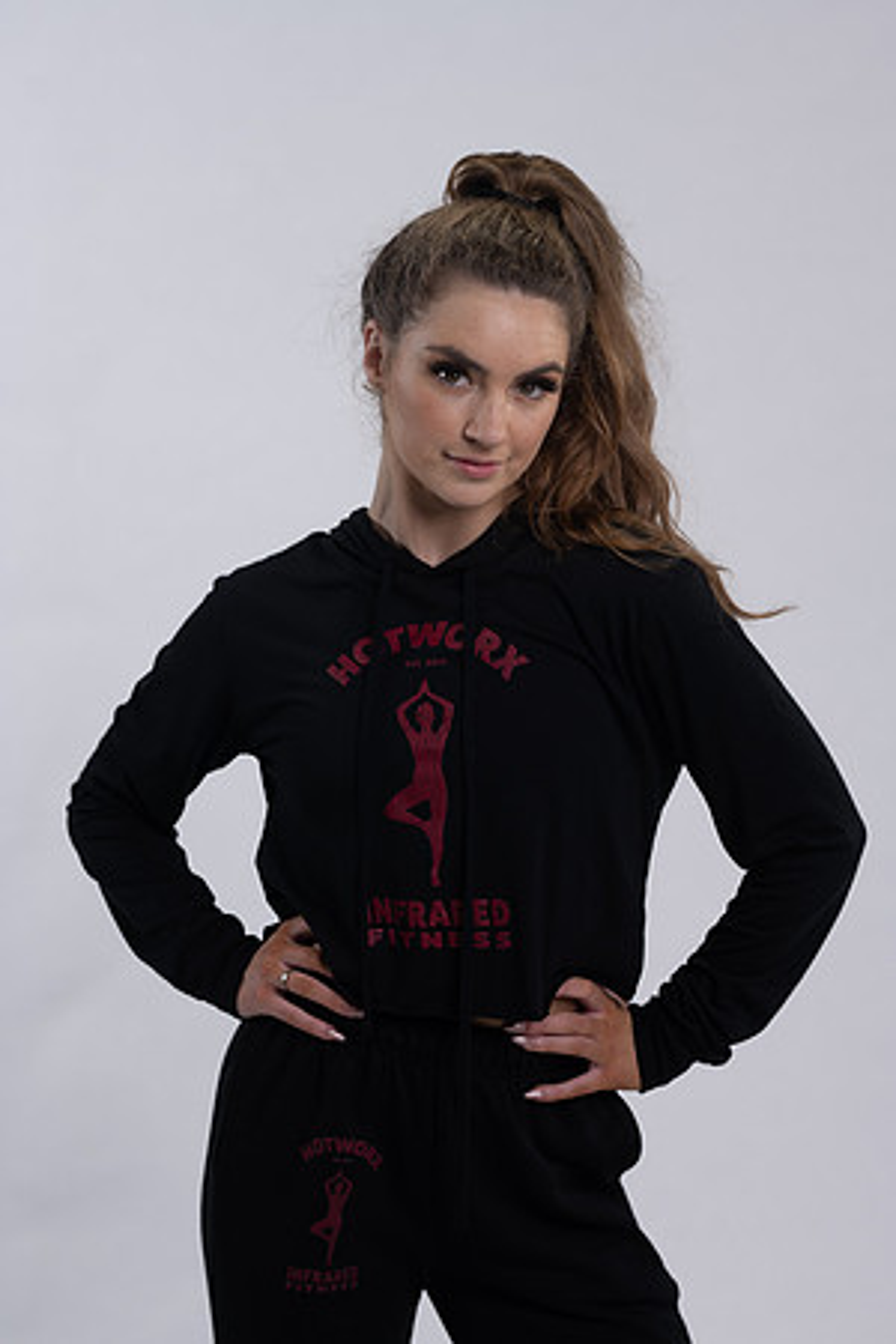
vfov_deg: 23.9
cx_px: 448
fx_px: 3173
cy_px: 672
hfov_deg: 16.1
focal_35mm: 85
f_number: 4
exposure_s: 1/125
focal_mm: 85
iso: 125
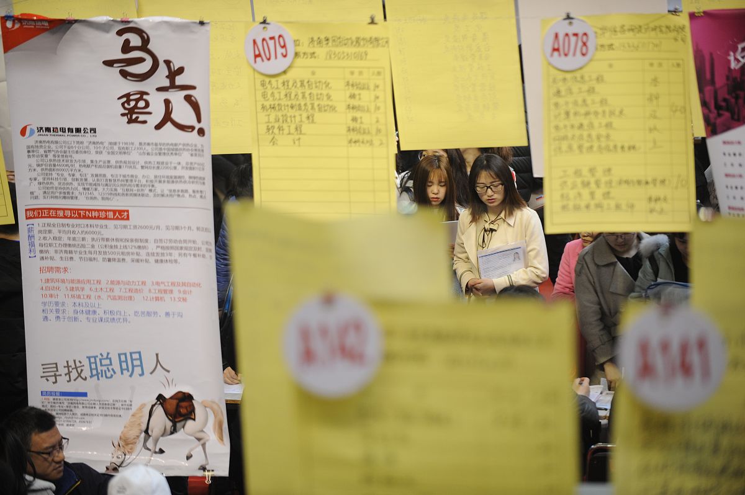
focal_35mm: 155
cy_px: 248
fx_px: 3205
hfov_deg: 13.3
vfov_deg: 8.8
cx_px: 372
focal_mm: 155
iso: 1250
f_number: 2.8
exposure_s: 1/800
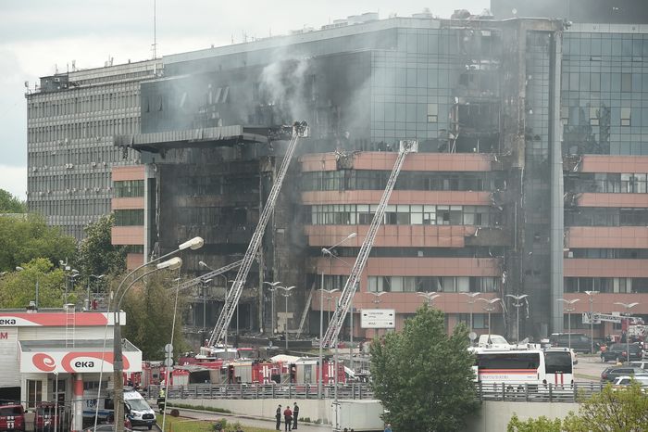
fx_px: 2968
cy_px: 216
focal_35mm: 165
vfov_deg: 8.3
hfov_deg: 12.5
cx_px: 324
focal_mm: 165
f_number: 7.1
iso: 400
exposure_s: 1/400
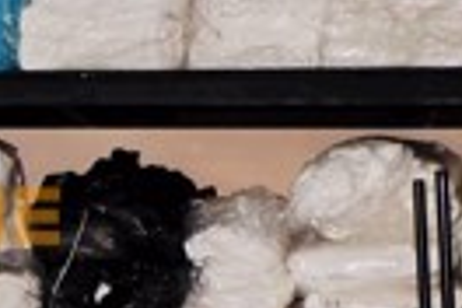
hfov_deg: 11.6
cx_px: -354
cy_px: 242
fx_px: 2105
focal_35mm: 164
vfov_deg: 8.4
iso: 200
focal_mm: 24.3
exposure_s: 1/30
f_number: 4.2
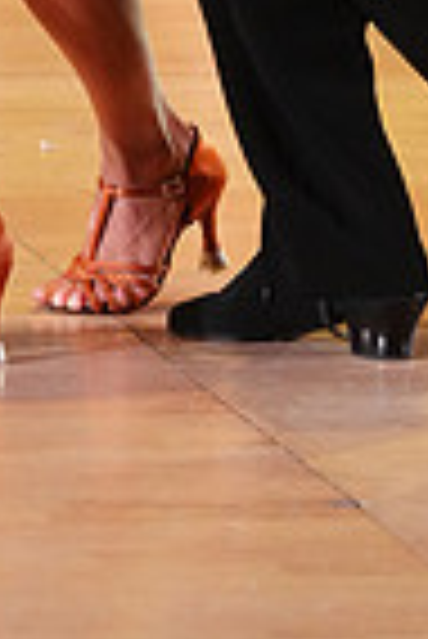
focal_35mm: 524
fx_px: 9321
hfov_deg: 2.6
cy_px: -608
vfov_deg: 3.9
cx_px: 47
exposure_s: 1/400
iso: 4000
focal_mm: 128
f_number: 4
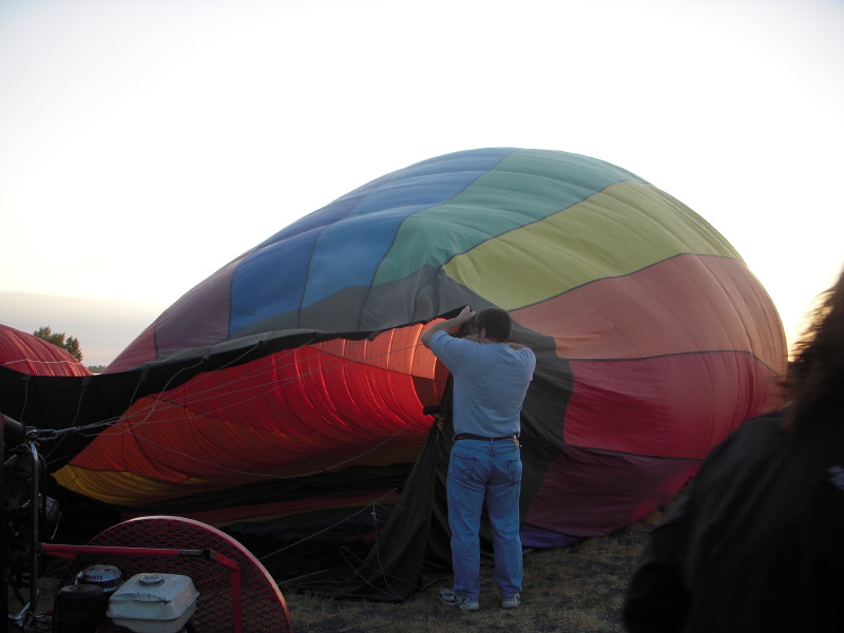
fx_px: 927
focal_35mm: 38
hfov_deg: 49.0
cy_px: 316
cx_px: 422
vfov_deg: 37.7
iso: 100
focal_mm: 6.3
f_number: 3.3
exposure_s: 1/160
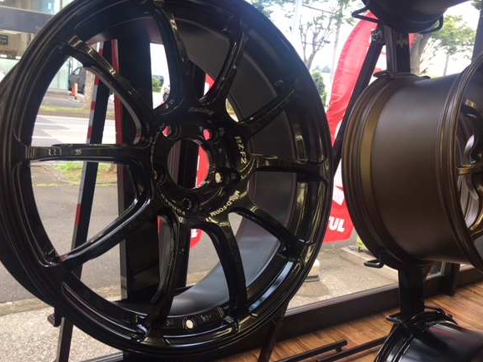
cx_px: 237
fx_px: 446
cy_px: 168
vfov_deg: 44.1
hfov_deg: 56.8
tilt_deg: -8.7
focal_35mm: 32
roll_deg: -5.0
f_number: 2.2
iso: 32
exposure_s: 1/60
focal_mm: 4.15
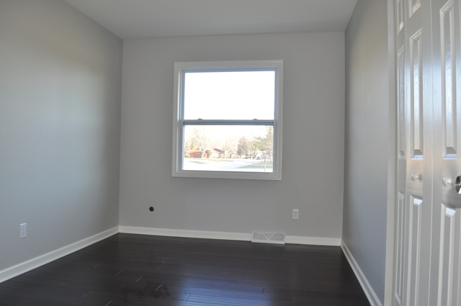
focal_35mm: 27
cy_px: 153
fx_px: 345
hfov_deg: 67.4
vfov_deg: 47.8
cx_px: 230
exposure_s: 1/50
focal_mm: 18
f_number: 7.1
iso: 800
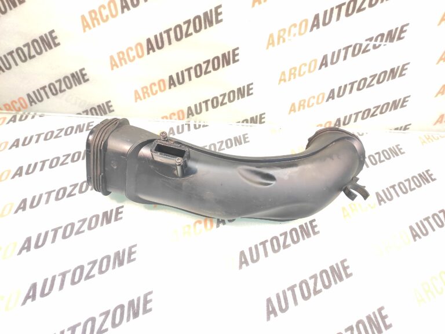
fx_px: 218
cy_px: 167
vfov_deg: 74.7
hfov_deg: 91.1
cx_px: 222
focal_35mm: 17
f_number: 1.79
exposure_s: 1/20
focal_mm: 4.74
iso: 486
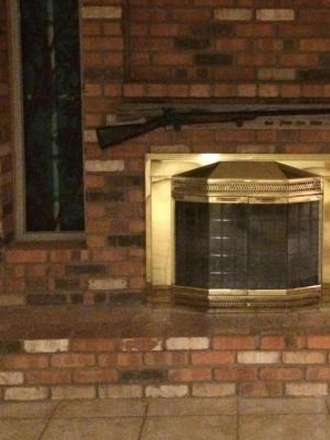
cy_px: 133
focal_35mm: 56
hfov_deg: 25.7
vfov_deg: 33.9
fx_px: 713
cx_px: 255
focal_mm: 4.15
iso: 1000
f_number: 2.2
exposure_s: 1/15
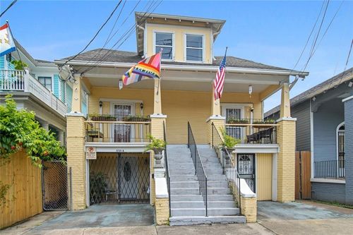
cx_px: 176
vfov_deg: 56.1
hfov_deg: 77.3
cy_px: 118
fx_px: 221
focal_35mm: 22
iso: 100
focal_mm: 15
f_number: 9
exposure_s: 1/100
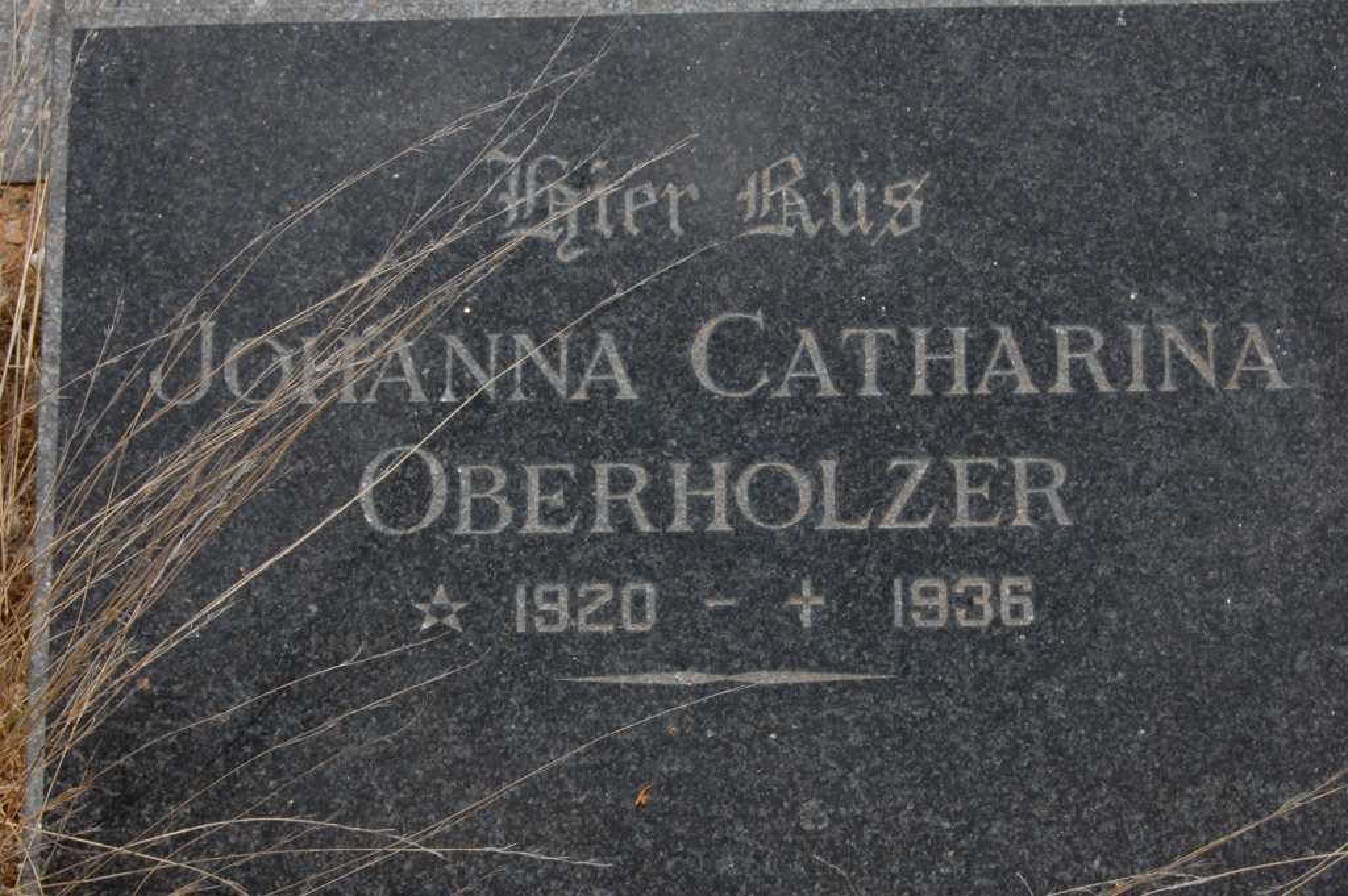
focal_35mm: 72
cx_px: 674
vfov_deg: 18.9
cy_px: 448
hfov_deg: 28.1
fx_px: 2694
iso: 200
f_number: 14
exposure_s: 1/200
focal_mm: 48
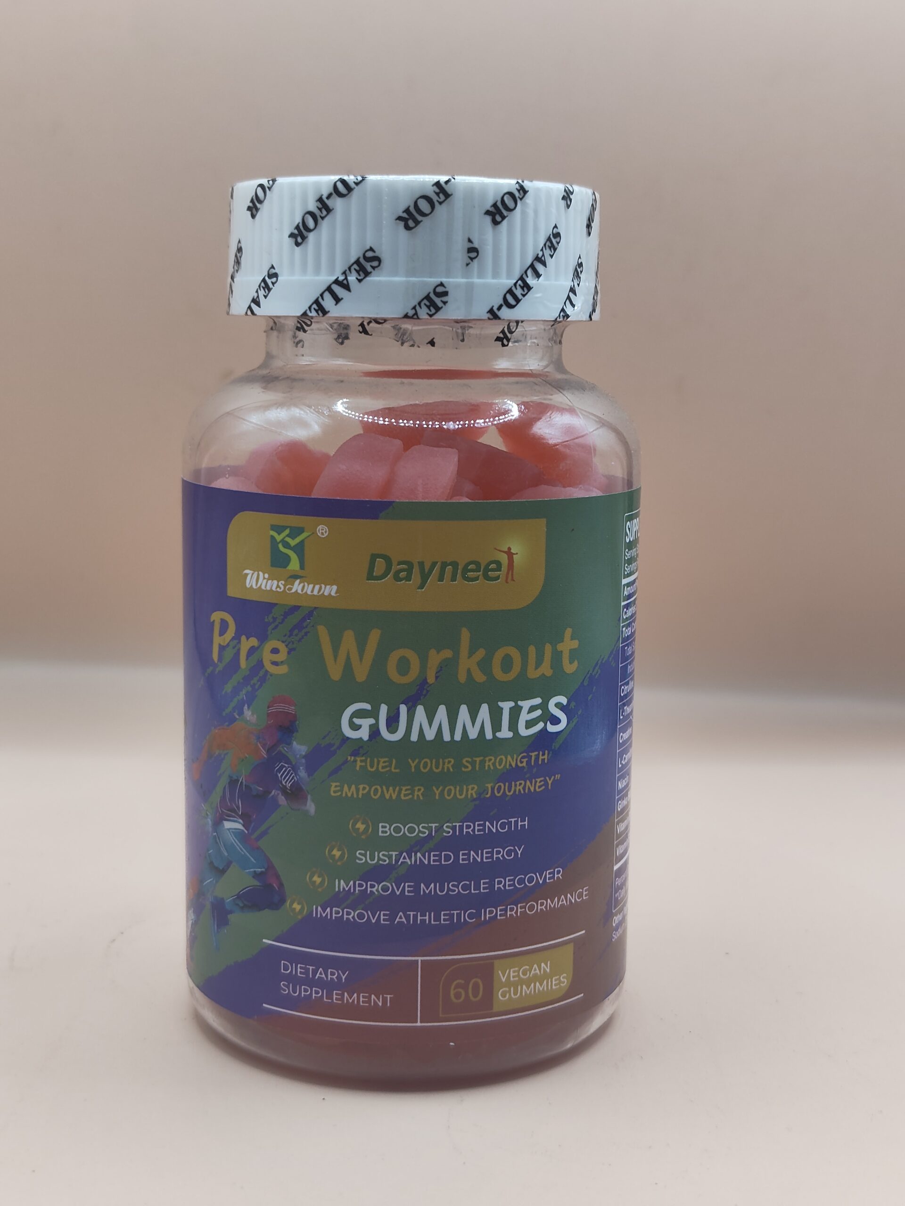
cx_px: 452
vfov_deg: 38.2
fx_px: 1743
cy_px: 603
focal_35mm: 50
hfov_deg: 29.1
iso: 164
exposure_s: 1/100
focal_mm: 5.56
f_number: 1.88
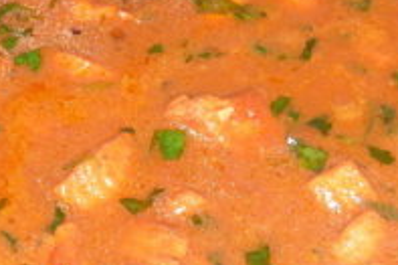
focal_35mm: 186
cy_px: 198
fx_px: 2055
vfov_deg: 7.4
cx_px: 267
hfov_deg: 11.1
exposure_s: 1/30
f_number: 3.5
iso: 100
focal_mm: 9.1
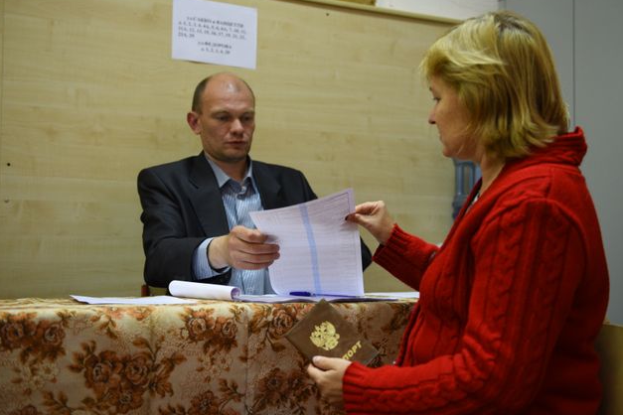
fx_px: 848
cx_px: 321
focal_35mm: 49
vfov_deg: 27.5
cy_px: 202
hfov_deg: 40.3
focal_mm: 44
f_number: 3.2
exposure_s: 1/100
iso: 1000
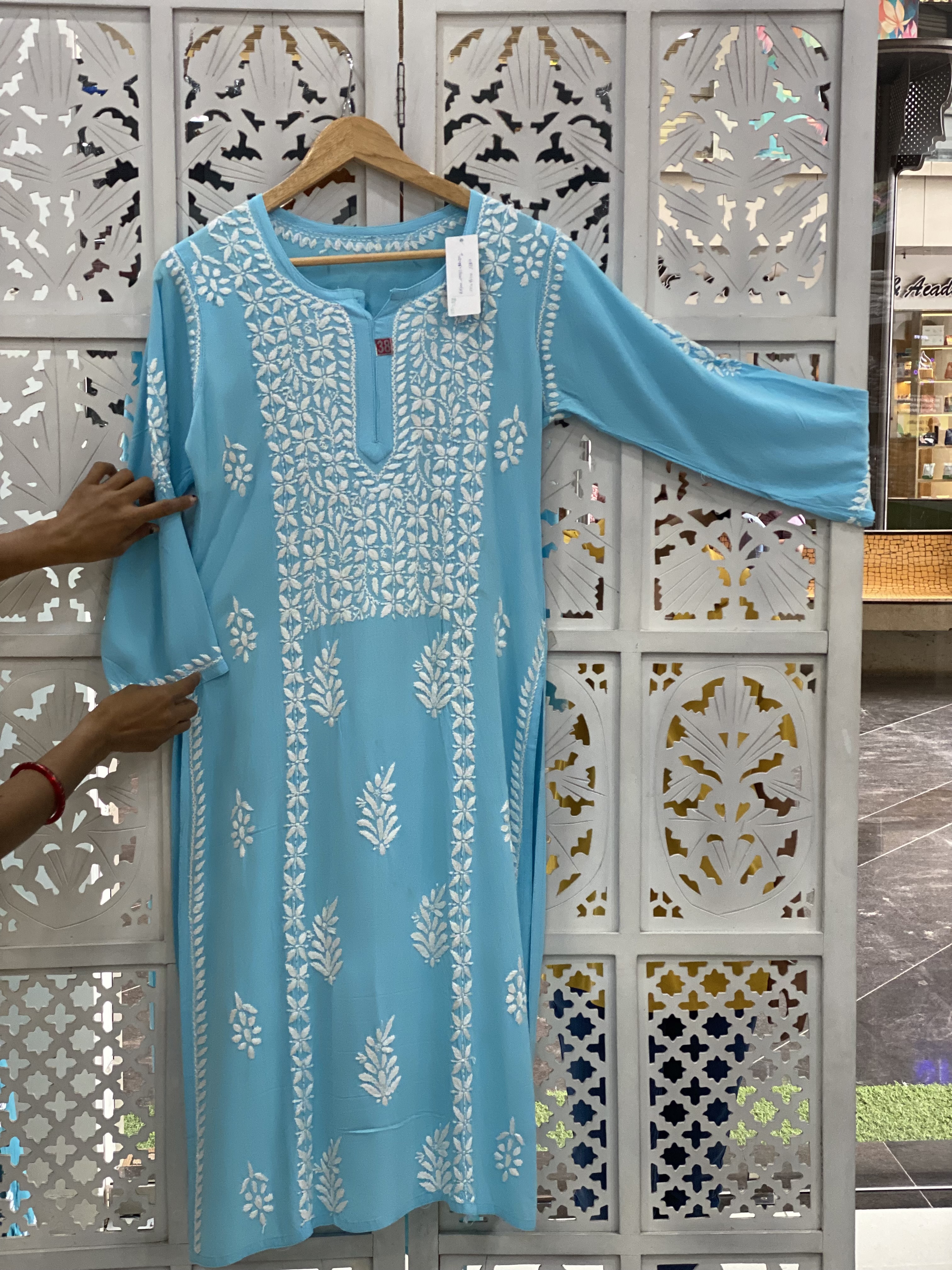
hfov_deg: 28.0
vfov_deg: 36.8
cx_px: 476
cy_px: 635
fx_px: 1907
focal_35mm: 52
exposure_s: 1/100
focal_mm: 6
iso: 160
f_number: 2
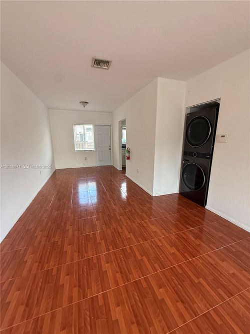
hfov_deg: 85.7
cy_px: 167
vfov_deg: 102.1
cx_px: 125
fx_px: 135
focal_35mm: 14
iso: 160
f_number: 2.2
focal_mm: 2.22
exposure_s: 1/99
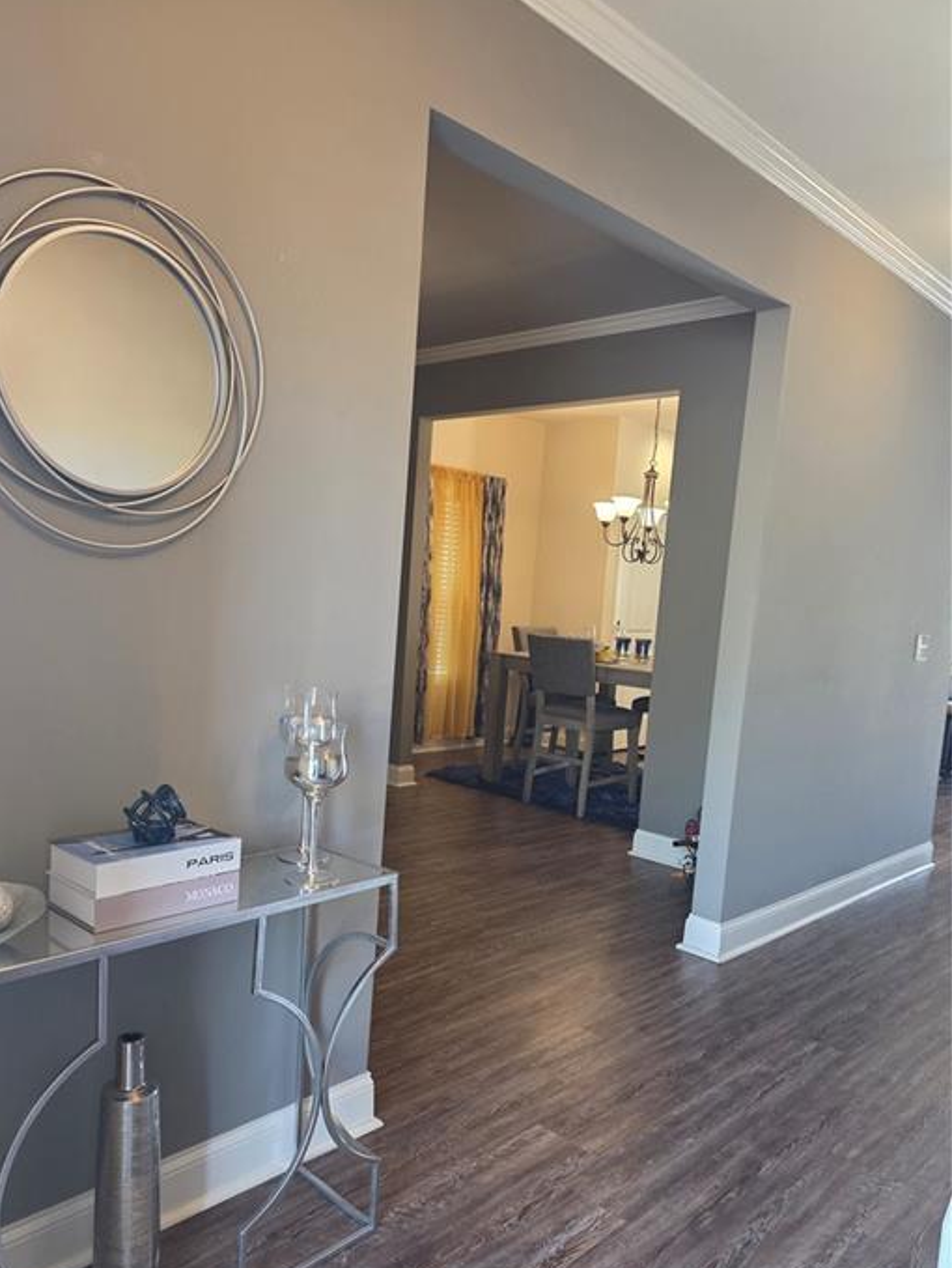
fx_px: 952
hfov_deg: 53.0
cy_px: 695
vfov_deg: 67.1
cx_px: 416
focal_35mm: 26
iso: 320
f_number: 1.7
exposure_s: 1/120
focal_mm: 6.3
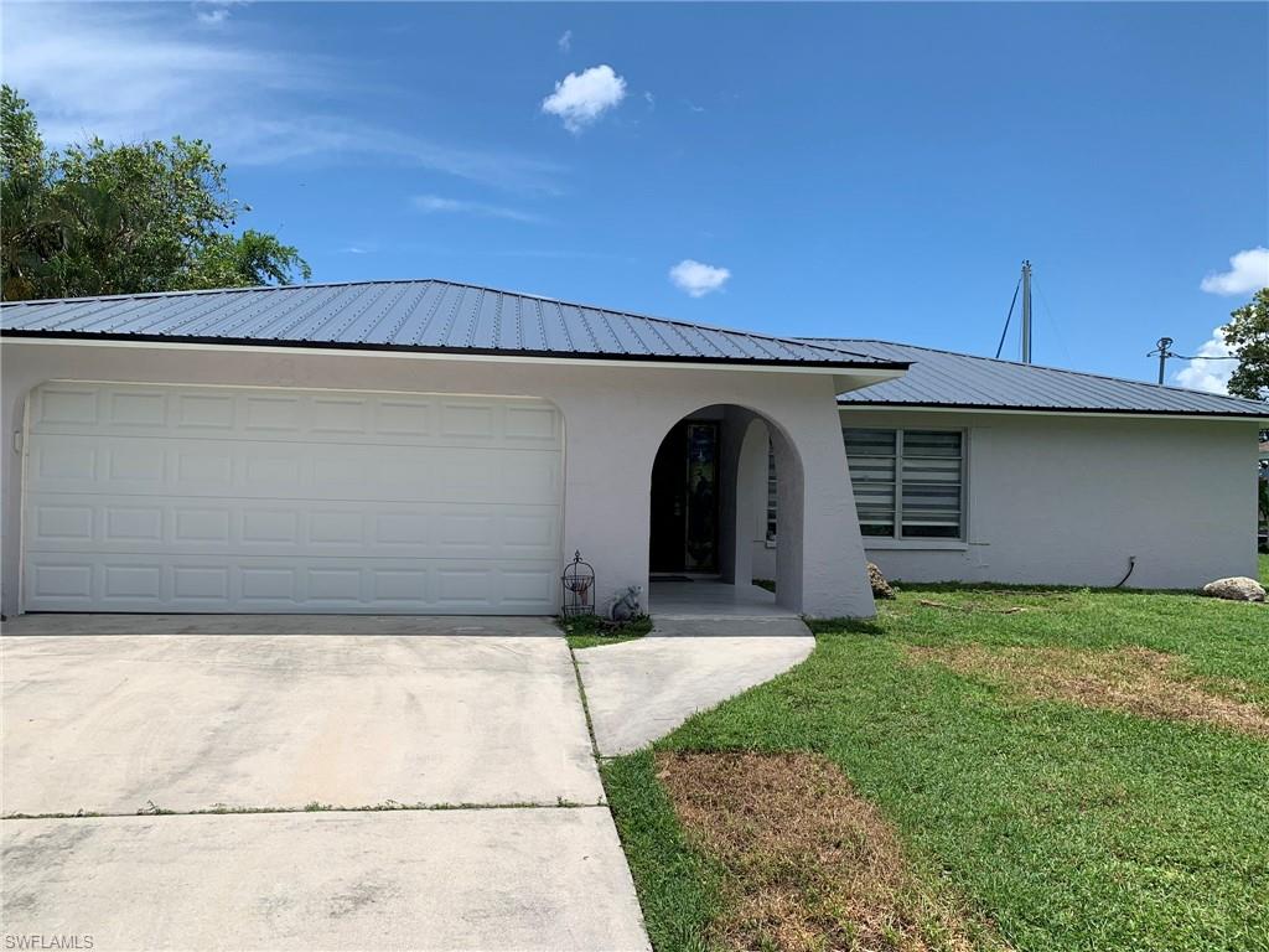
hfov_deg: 67.3
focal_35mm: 26
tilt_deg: +0.2
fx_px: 953
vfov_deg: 53.1
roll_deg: -1.1
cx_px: 634
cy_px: 476
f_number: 1.8
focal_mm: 4.25
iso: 25
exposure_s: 1/3788
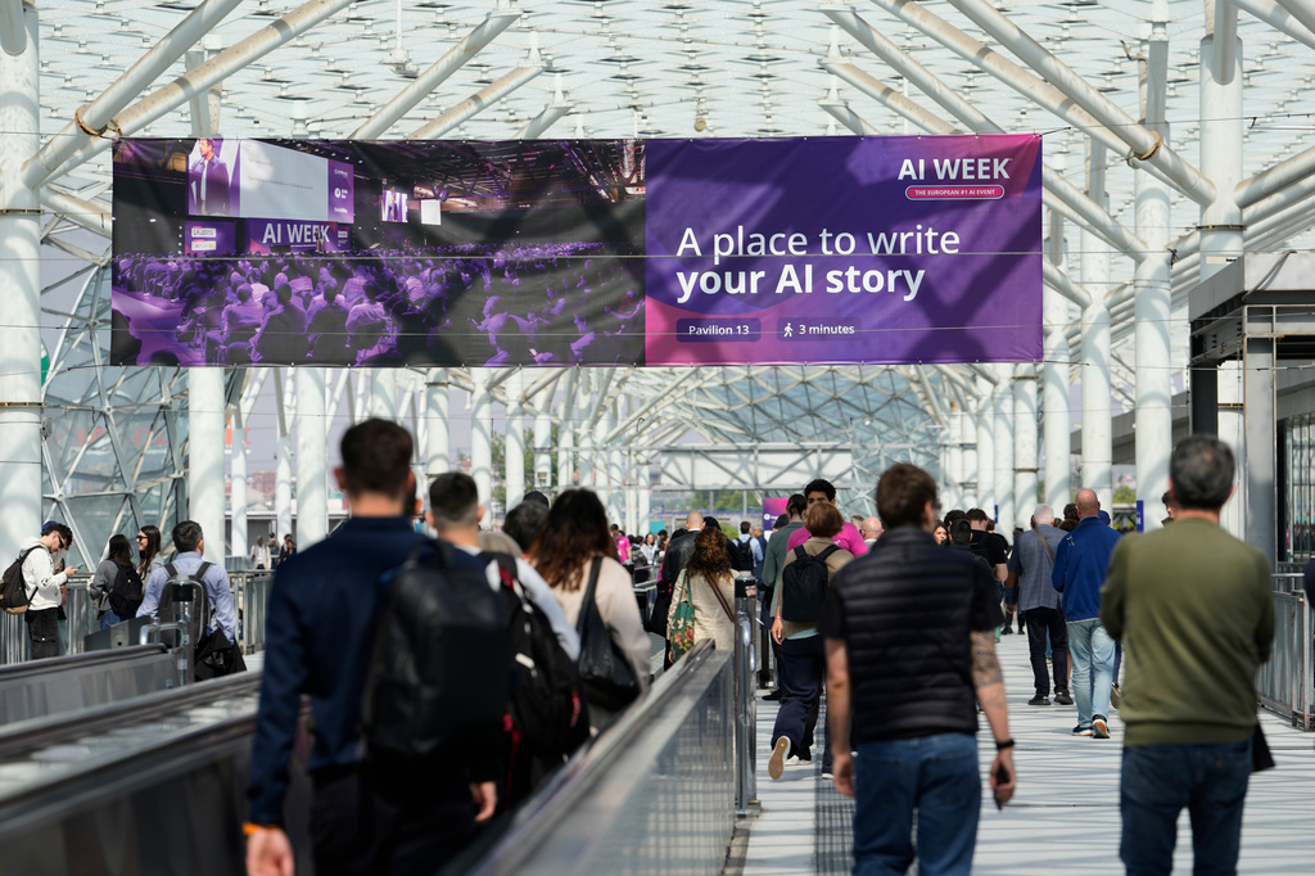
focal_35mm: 149
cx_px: 658
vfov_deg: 9.2
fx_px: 5441
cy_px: 438
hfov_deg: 13.8
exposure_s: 1/1000
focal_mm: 149
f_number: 5
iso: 160
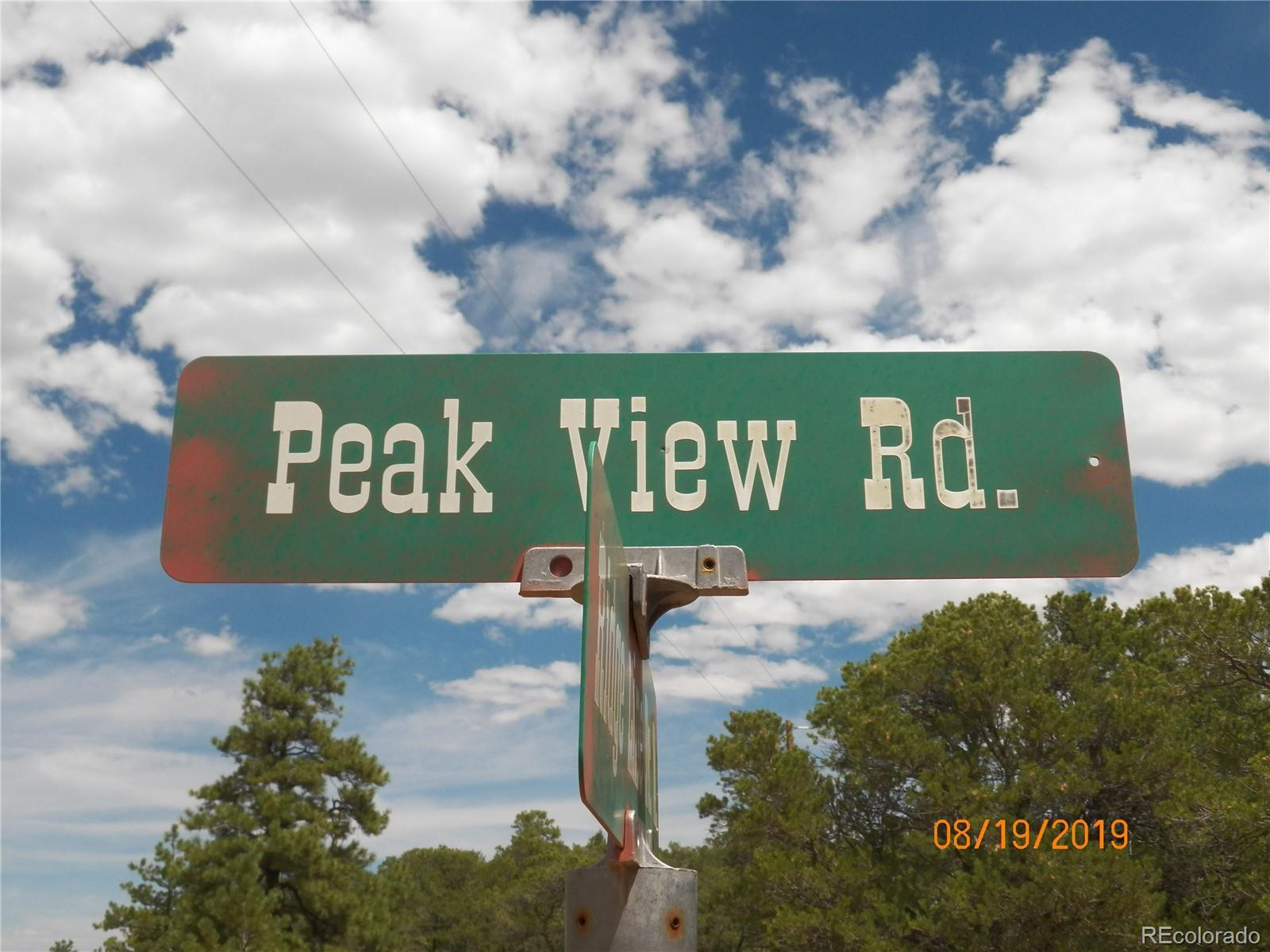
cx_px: 635
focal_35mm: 40
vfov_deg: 36.0
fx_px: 1468
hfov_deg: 46.8
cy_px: 476
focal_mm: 7.1
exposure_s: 1/1250
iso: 125
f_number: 5
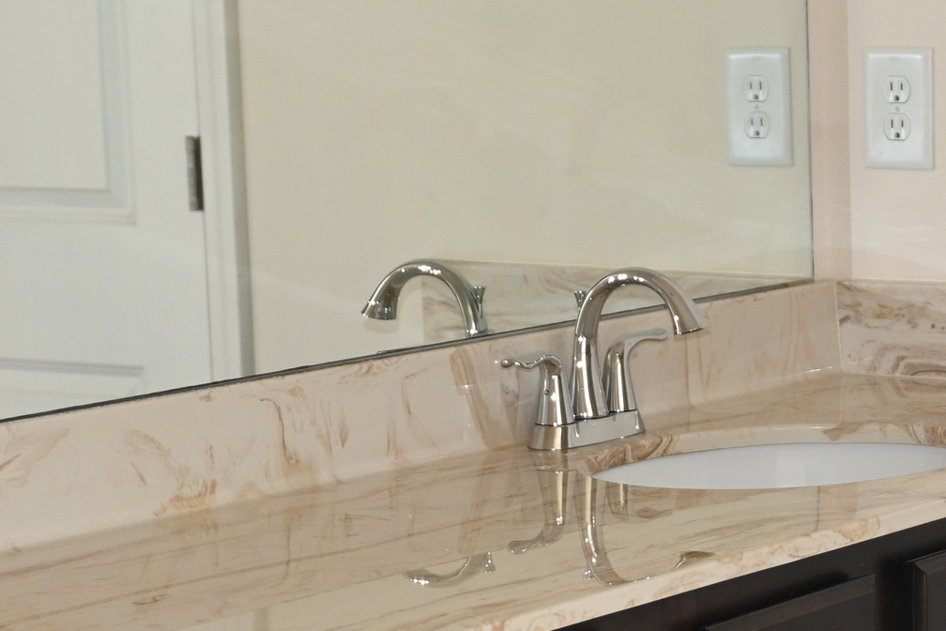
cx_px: 815
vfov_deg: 10.6
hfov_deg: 15.9
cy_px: 630
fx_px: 3363
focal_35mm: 128
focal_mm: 28
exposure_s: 1/60
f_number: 2.8
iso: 400
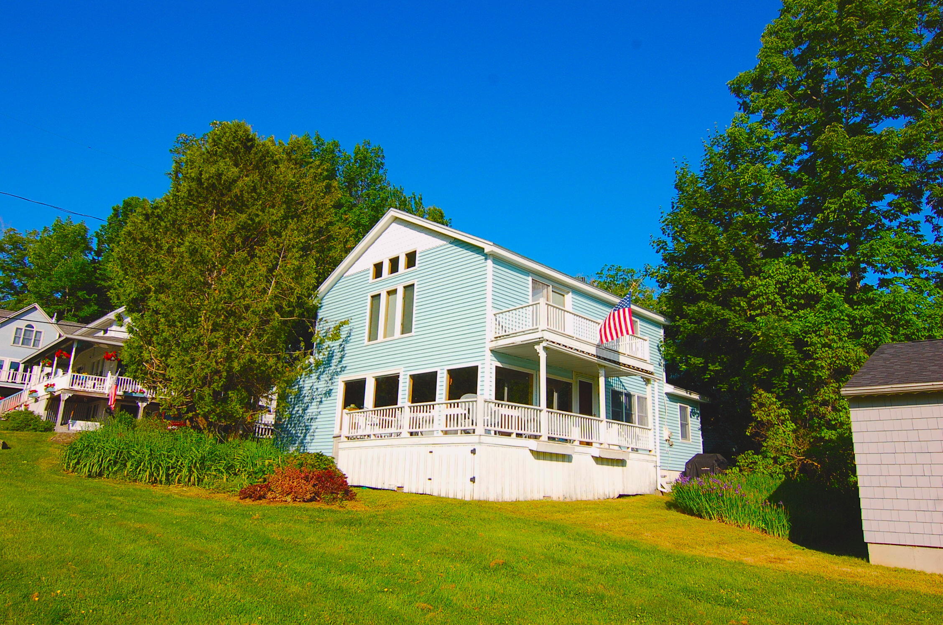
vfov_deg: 53.0
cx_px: 472
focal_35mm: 24
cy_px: 312
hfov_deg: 73.8
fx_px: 628
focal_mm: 16
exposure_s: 1/320
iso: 200
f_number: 9
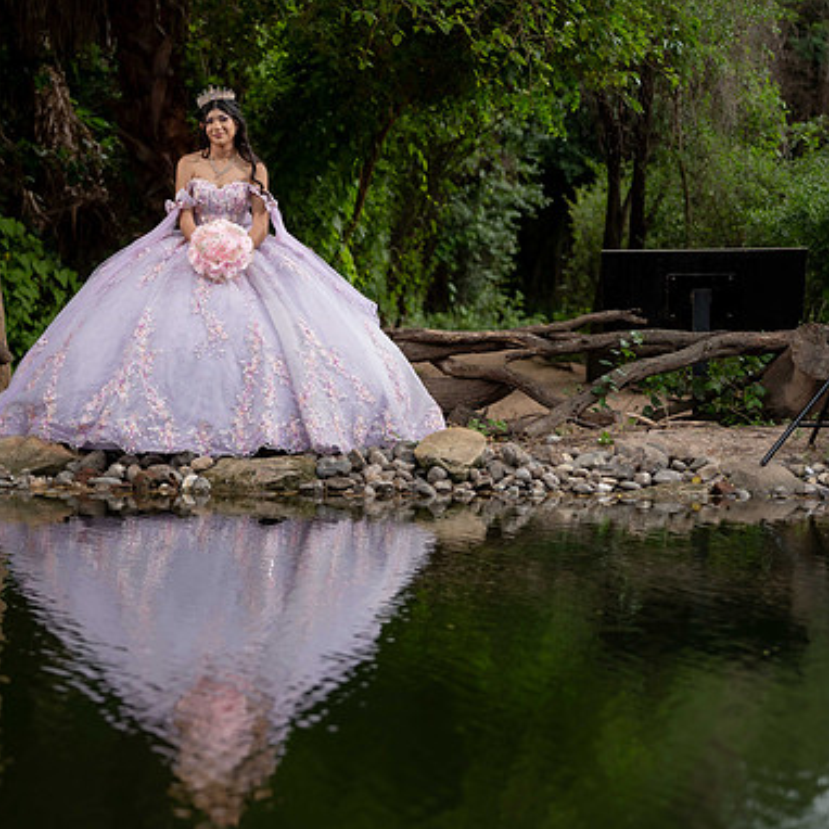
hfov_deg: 16.2
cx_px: 213
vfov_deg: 16.3
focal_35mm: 107
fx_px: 2899
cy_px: 397
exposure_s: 1/1250
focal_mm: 79
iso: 160
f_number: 2.5
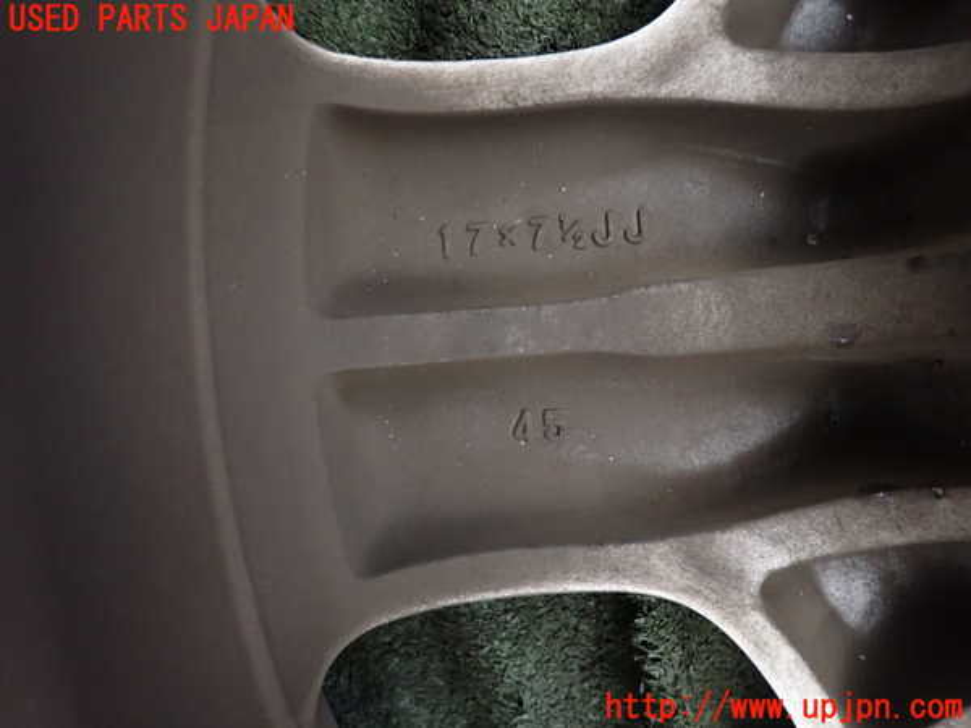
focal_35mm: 25
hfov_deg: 69.4
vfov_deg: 54.9
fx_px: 701
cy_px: 364
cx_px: 486
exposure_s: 1/20
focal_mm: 4.5
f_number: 2
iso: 800
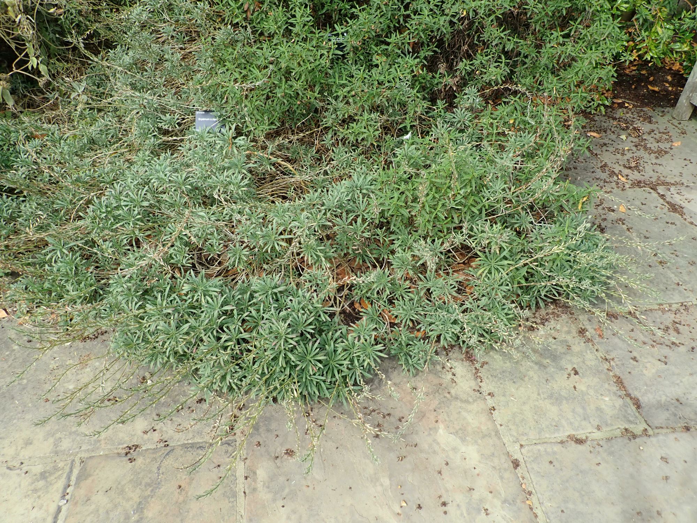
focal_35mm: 25
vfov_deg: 54.9
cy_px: 262
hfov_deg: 69.4
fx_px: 503
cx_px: 348
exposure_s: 1/400
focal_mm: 4.5
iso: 100
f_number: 2.8
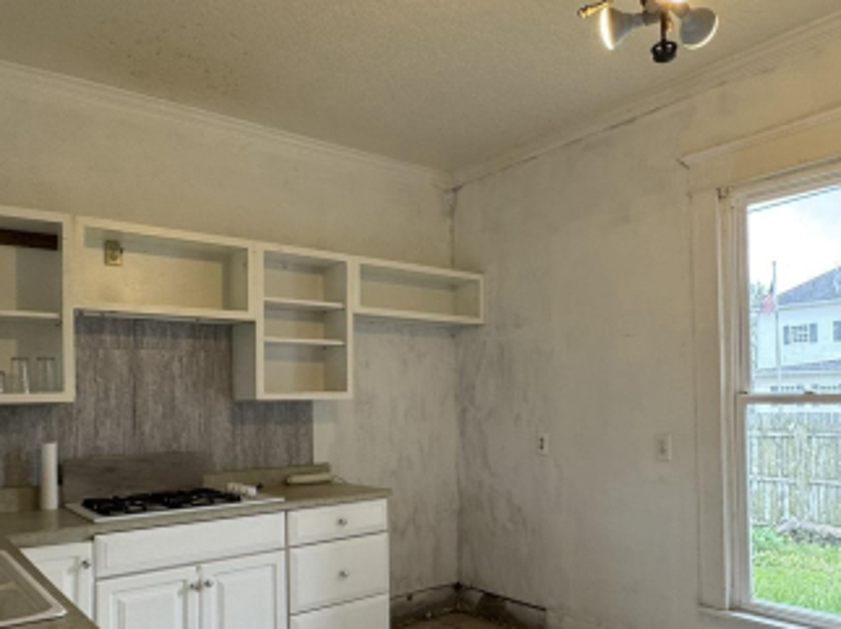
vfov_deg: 47.7
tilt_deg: +1.6
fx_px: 704
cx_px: 479
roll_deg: +0.9
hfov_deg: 61.4
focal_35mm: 29
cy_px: 391
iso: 80
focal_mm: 2.22
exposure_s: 1/120
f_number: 2.2
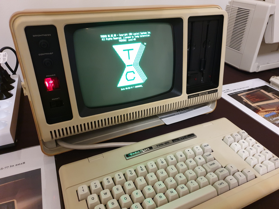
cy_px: 104
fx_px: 210
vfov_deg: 53.1
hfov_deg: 67.3
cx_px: 140
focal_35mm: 26
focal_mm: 4.3
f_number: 1.5
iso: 320
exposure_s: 1/20
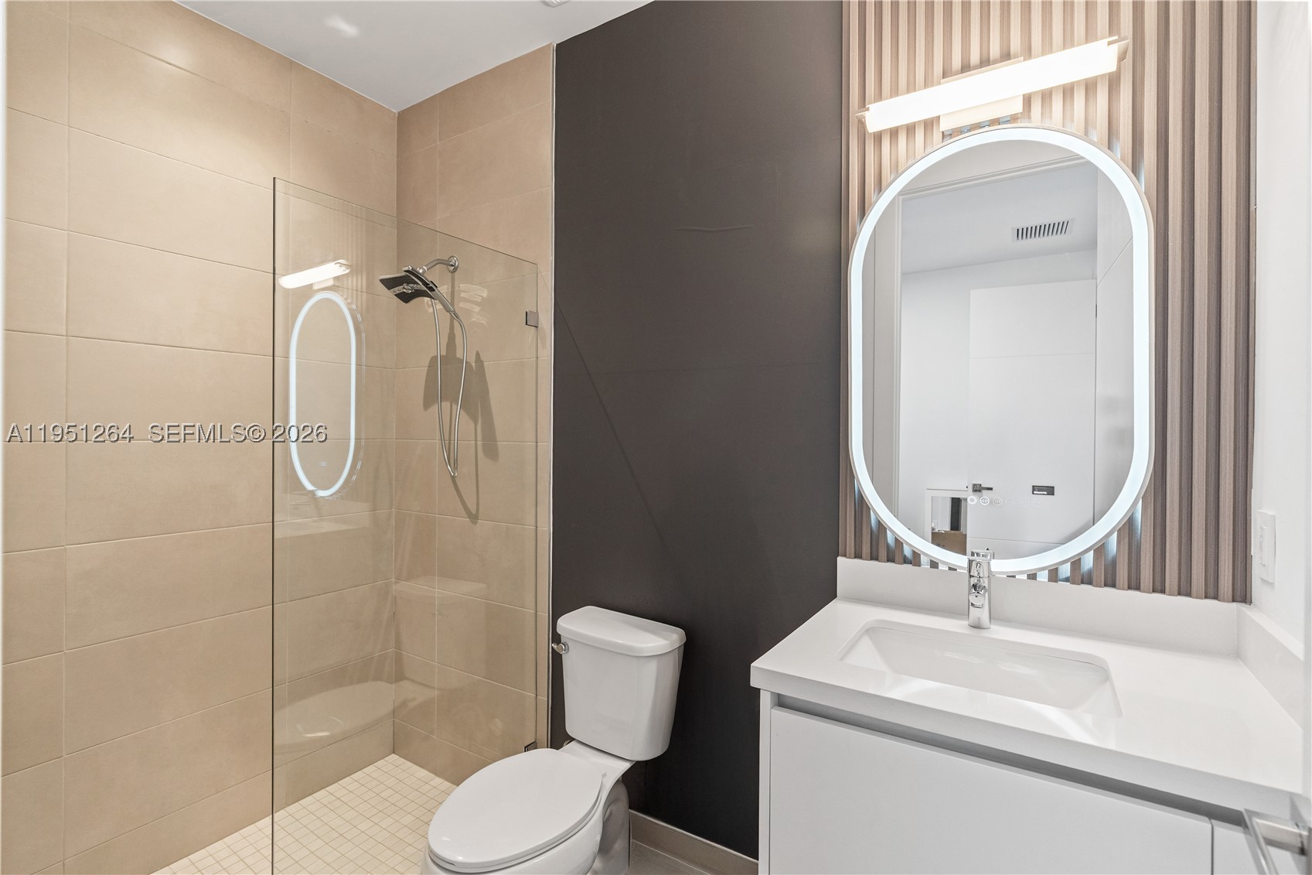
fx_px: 583
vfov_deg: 73.7
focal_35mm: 16
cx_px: 656
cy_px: 438
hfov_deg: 96.7
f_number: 5
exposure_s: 1/20
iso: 400
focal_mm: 16
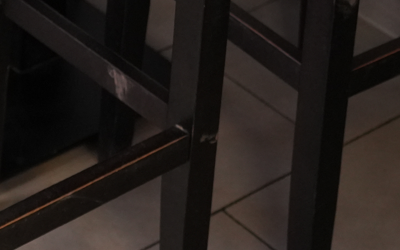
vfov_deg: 7.4
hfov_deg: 12.6
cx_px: 24
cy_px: -374
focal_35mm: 165
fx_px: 1799
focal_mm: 34
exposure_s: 1/160
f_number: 4
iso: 2500
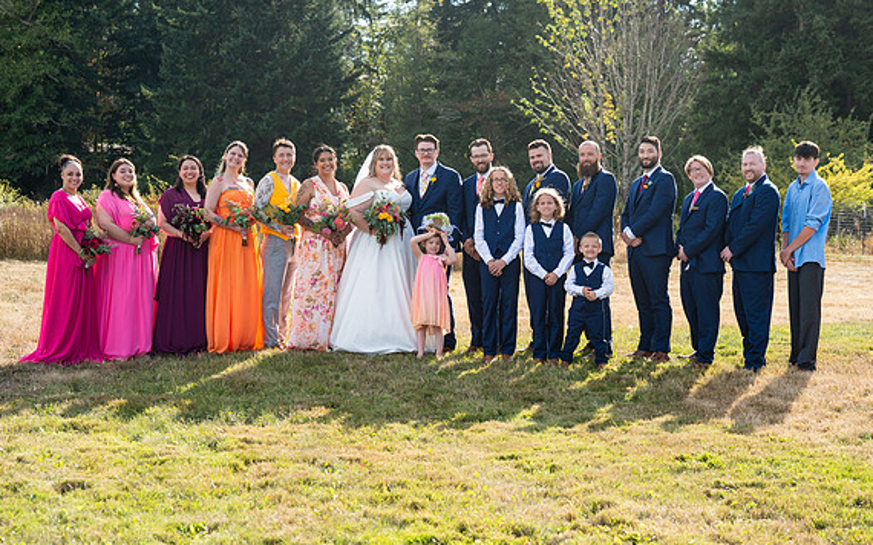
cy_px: 284
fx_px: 1689
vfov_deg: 18.3
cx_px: 475
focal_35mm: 71
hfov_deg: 29.0
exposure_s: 1/800
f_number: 5
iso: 250
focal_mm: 63
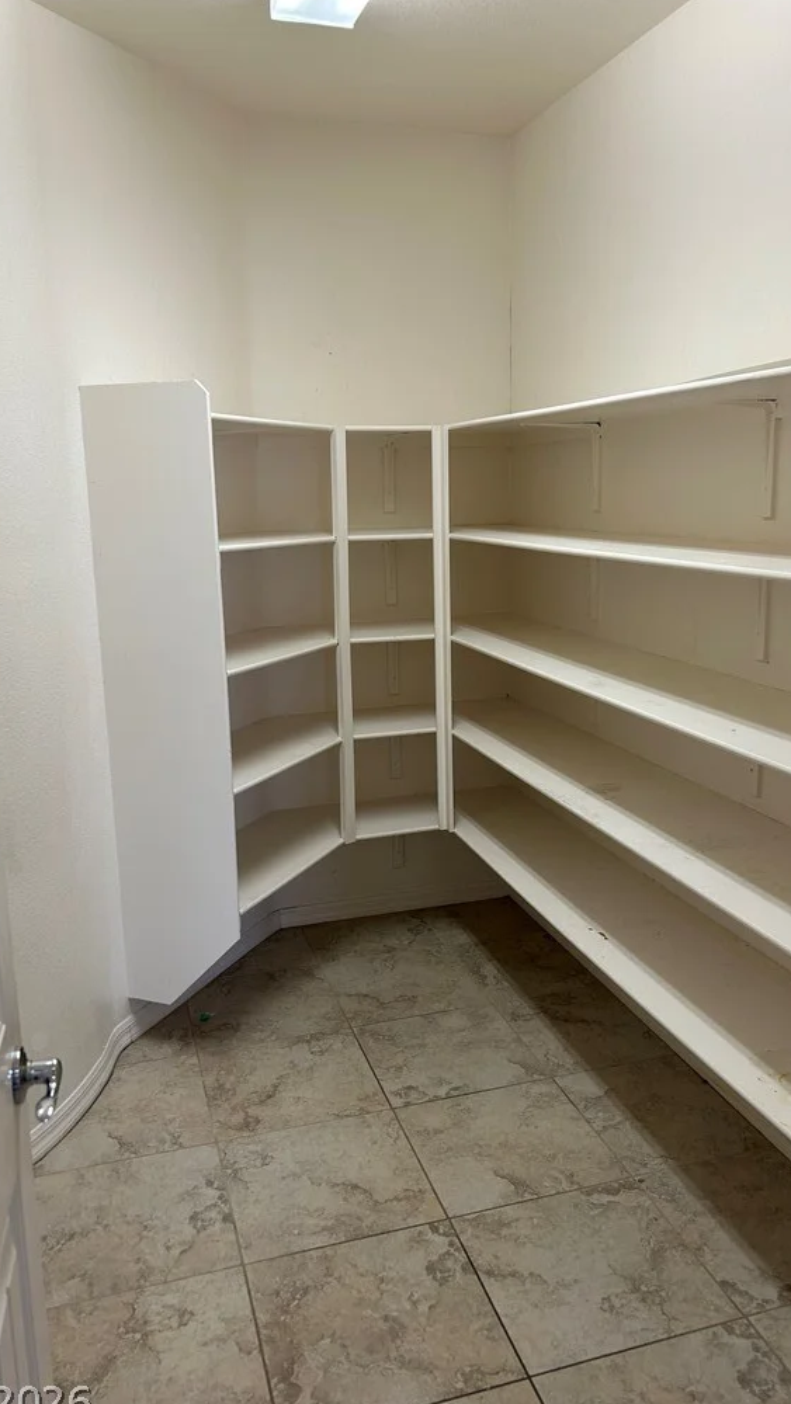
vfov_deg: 66.0
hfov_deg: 40.2
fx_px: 1081
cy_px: 715
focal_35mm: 29
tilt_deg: -12.1
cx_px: 429
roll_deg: +1.3
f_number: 1.5
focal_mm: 5.7
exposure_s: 1/120
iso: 64
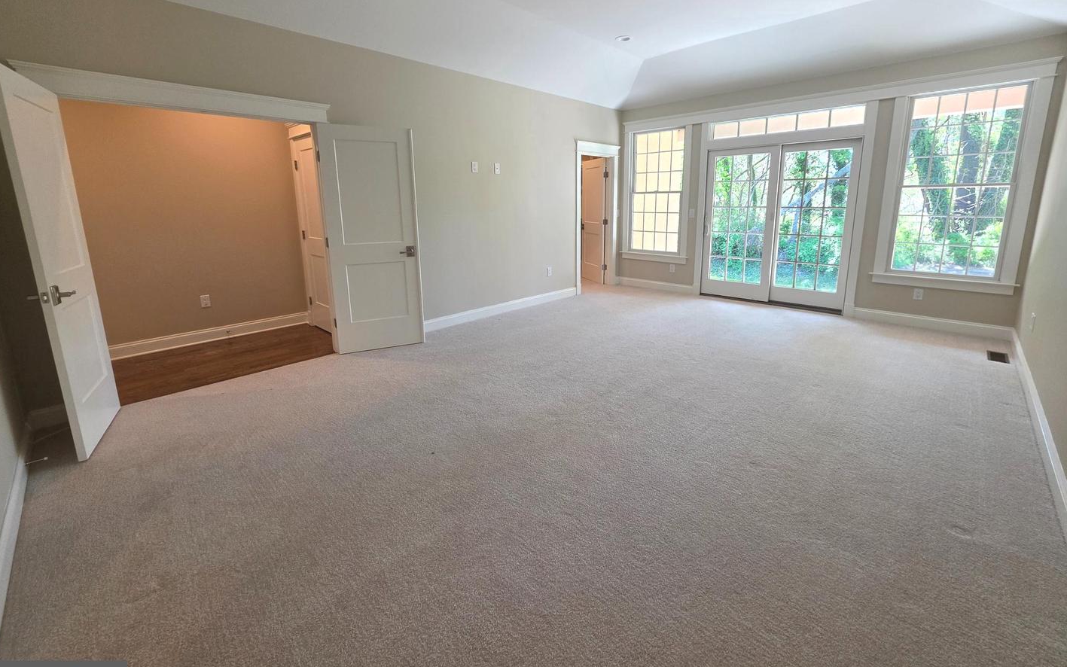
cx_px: 537
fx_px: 407
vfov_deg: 78.4
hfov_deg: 105.3
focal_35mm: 14
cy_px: 297
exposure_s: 1/120
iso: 80
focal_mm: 2.2
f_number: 1.9
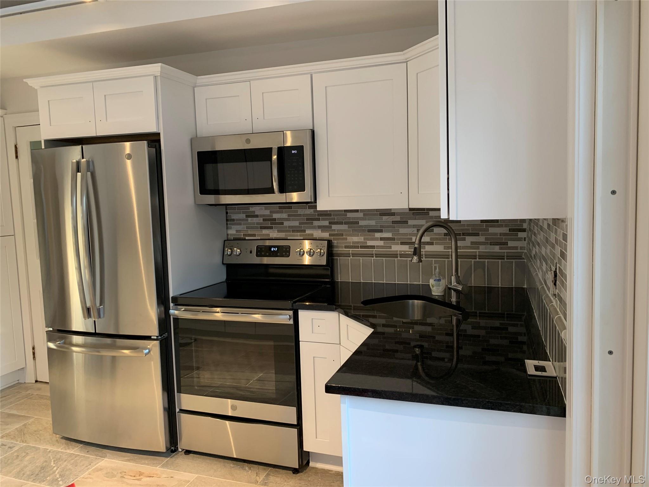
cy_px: 244
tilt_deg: -4.6
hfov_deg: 67.3
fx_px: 487
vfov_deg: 53.1
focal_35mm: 26
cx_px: 324
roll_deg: +2.4
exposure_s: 1/76
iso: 100
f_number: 1.8
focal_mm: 4.25
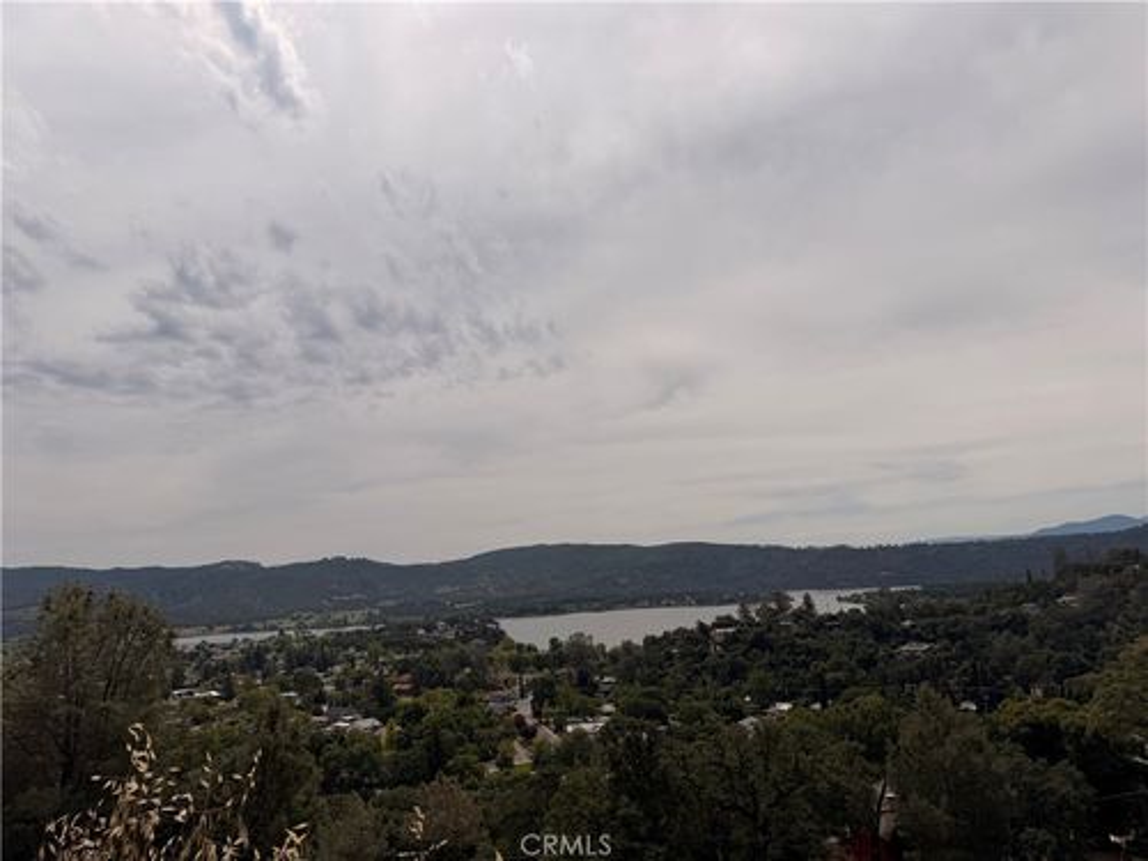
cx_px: 574
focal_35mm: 24
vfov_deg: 56.8
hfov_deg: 71.6
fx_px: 796
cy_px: 430
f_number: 1.78
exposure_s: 1/22727
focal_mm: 6.76
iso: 100
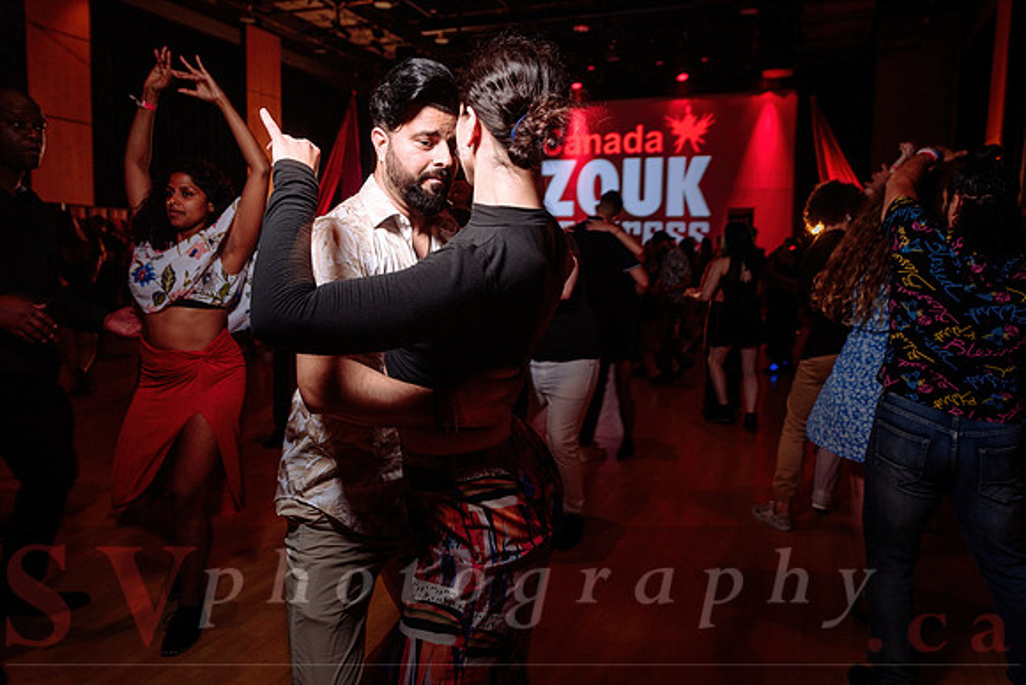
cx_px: 550
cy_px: 318
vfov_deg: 50.0
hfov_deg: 69.8
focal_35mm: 26
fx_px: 733
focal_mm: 24
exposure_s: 1/30
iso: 1000
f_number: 3.2
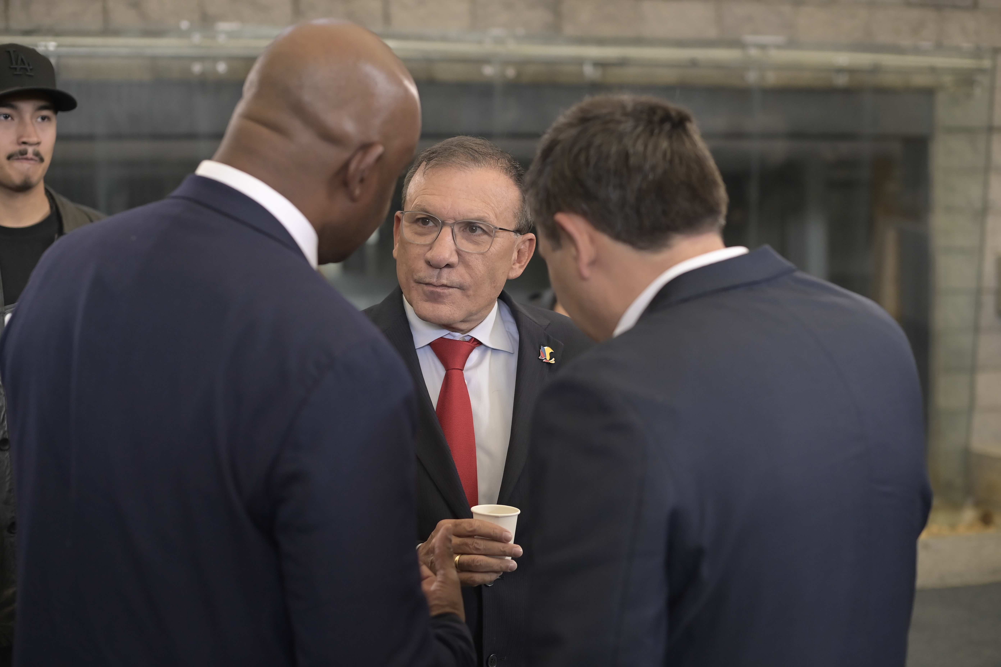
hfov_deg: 39.6
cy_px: 334
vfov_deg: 27.0
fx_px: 1390
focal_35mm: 50
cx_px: 500
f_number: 2.5
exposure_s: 1/640
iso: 3200
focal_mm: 50
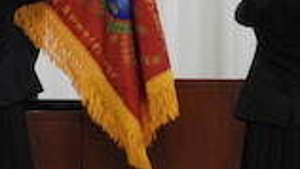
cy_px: 4
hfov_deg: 2.4
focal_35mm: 908
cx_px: -17
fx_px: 7225
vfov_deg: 1.3
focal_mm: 59.1
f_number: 5.5
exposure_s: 1/30
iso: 640
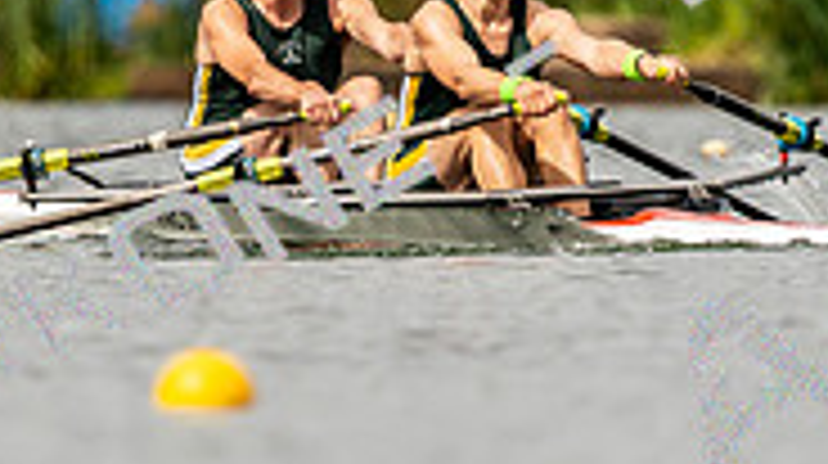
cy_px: 83
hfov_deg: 1.1
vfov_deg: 0.6
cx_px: 302
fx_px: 43465
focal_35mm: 1982
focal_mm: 600
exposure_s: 1/2000
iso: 200
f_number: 6.3
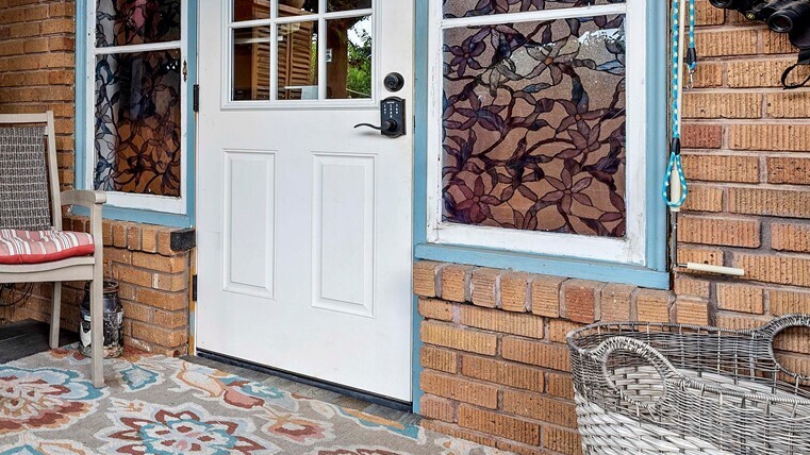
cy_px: 117
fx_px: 752
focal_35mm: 35
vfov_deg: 33.1
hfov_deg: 47.2
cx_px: 1
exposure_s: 1/15
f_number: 8
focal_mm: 15
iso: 100
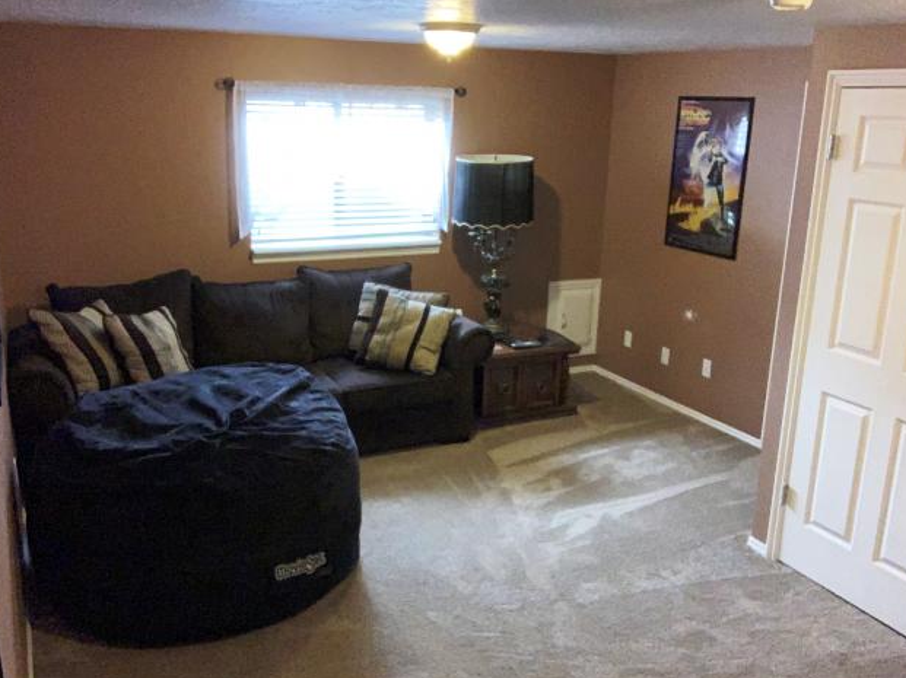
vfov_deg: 42.9
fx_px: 863
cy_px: 347
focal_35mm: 33
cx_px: 457
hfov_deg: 55.4
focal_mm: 2.87
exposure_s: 1/30
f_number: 2.2
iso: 320
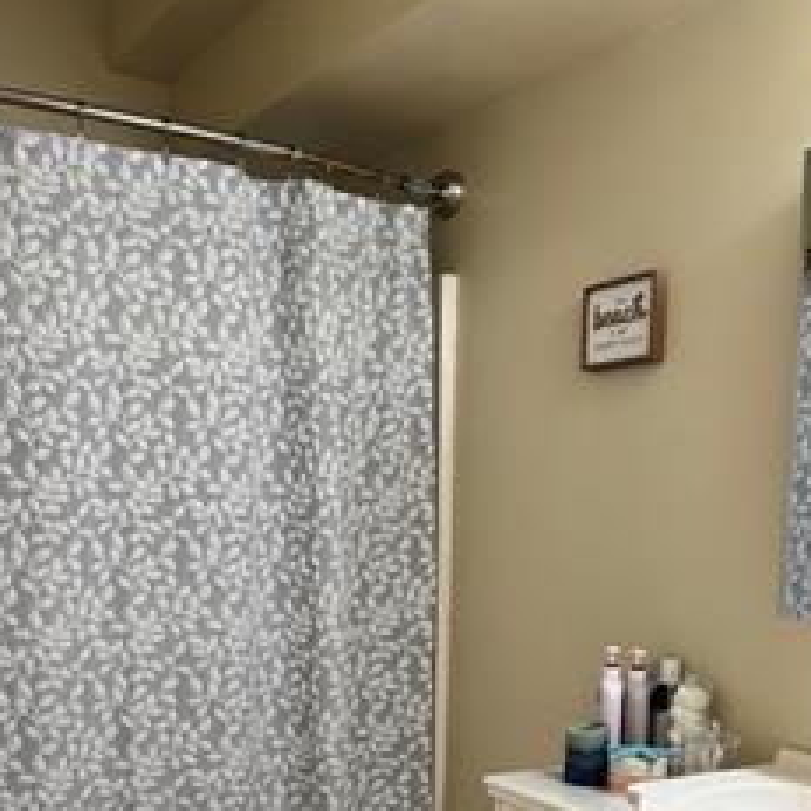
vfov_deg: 37.1
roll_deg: -1.2
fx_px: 1166
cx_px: 474
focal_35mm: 44
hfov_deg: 38.2
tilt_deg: -7.1
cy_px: 642
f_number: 1.78
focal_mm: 6.76
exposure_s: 1/60
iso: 160
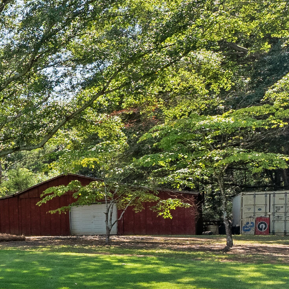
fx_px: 472
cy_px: 254
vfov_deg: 32.5
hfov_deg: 20.1
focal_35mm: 50
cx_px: -269
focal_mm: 14
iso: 250
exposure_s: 1/160
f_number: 9
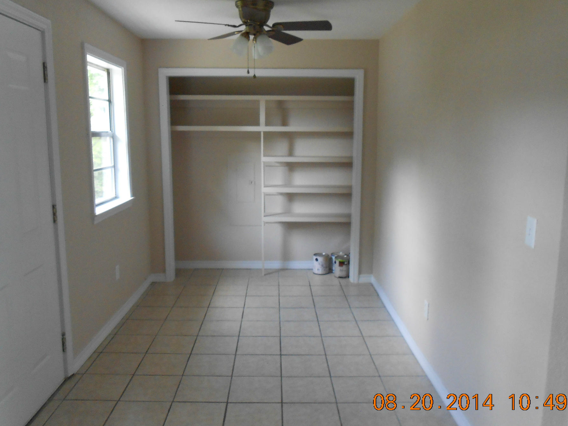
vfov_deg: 46.8
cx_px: 275
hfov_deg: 60.0
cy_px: 206
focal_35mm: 30
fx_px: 492
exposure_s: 1/30
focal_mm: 4.6
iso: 250
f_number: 3.2
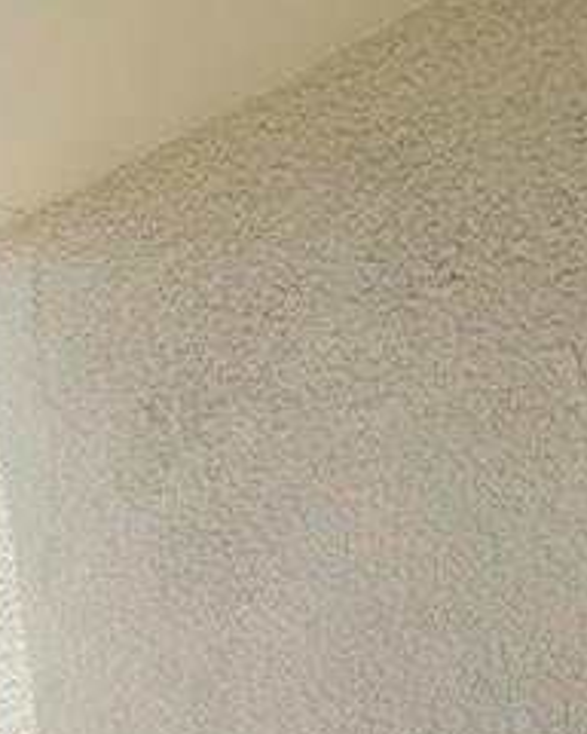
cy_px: 939
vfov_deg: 26.8
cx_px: -673
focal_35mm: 60
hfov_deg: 16.7
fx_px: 1303
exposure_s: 1/1250
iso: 160
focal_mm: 10
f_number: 10
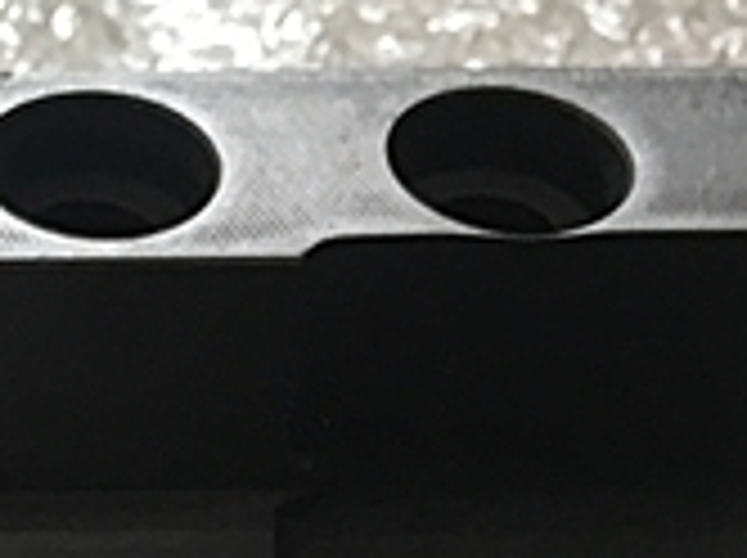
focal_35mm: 112
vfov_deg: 12.3
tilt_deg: -52.2
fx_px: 2413
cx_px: -108
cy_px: 918
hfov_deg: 16.9
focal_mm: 4.15
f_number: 2.2
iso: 25
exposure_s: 1/30
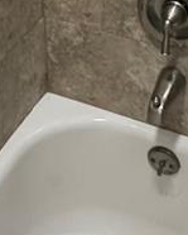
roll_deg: +2.6
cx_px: 37
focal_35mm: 88
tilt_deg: -19.5
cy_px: -120
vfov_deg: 19.0
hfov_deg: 17.3
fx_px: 612
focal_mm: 2.22
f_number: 2.2
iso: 320
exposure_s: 1/60
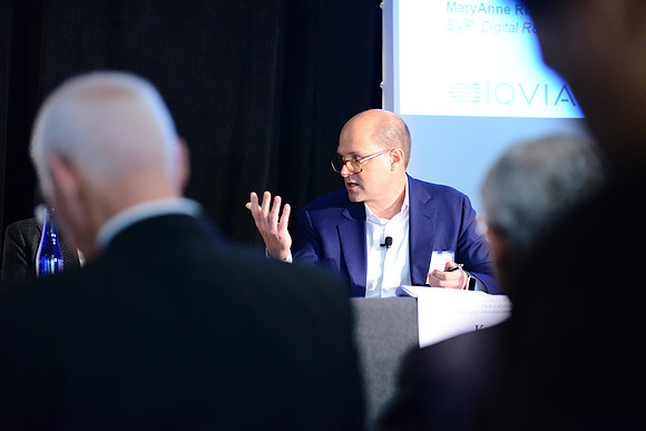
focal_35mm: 116
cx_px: 323
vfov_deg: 11.8
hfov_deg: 17.6
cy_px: 216
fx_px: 2082
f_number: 2.8
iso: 4000
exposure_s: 1/160
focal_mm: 116
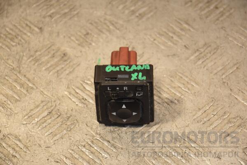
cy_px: 82
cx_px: 124
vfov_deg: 8.7
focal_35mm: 158
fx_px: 1081
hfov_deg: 13.0
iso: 800
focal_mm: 105
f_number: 5.6
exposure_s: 1/200
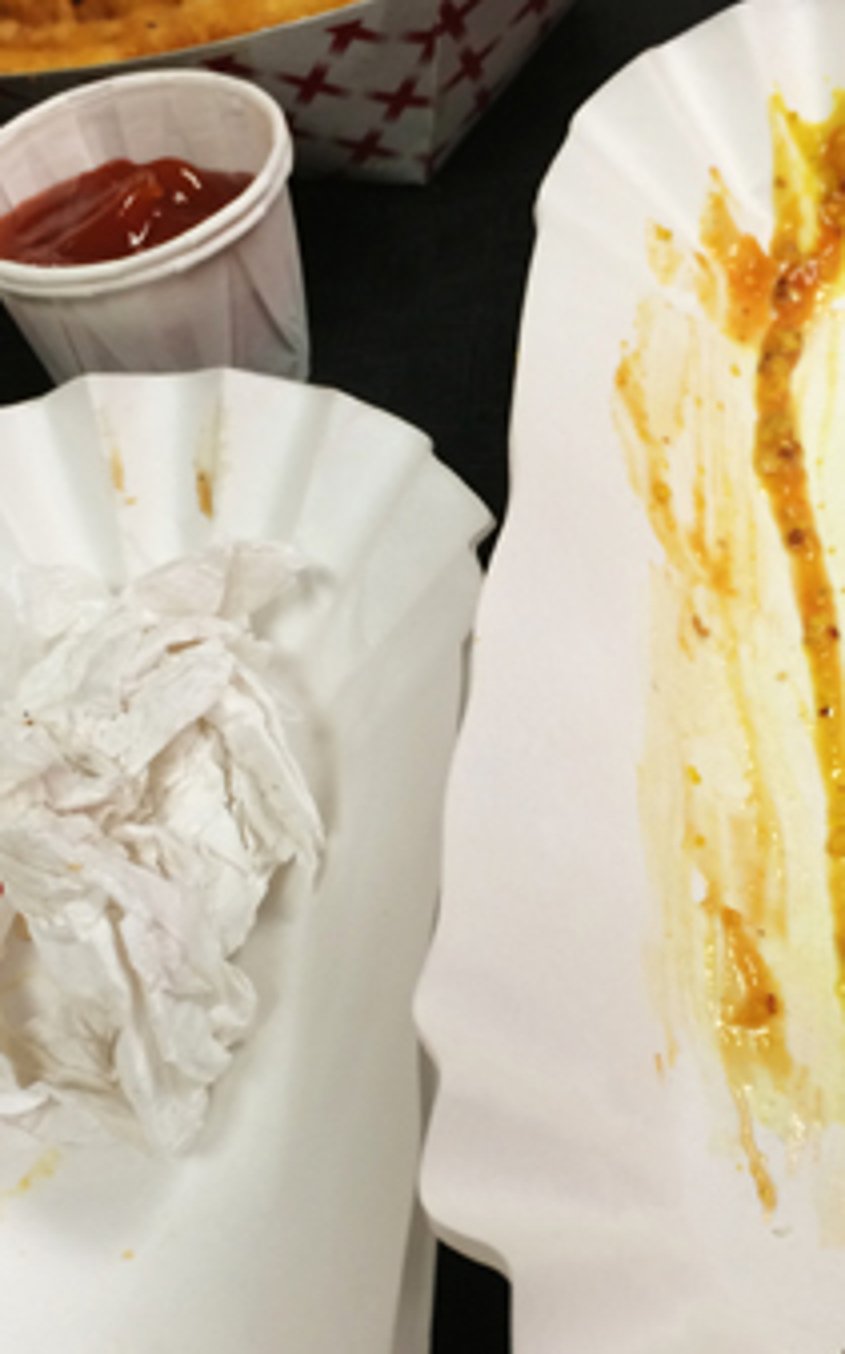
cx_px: 491
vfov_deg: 40.3
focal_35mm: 50
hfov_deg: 25.8
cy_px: 733
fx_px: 1844
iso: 80
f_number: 2.2
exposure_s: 1/30
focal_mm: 4.12
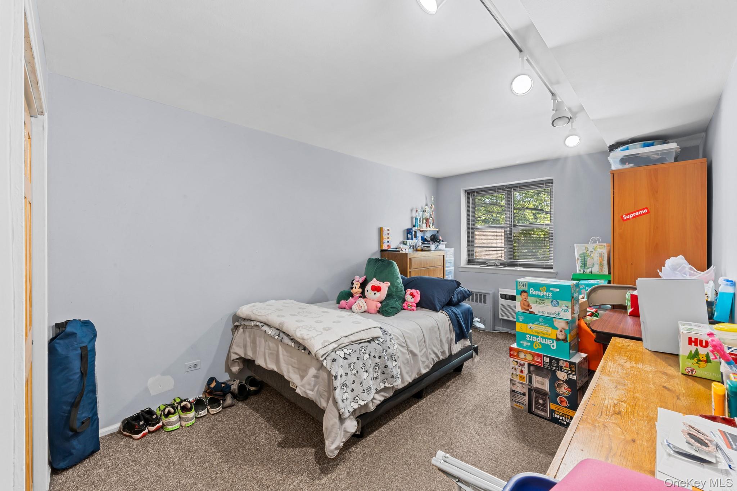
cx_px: 368
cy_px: 246
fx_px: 287
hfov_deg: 104.3
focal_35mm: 14
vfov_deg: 81.2
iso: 400
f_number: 16
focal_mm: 14
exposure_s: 2.5
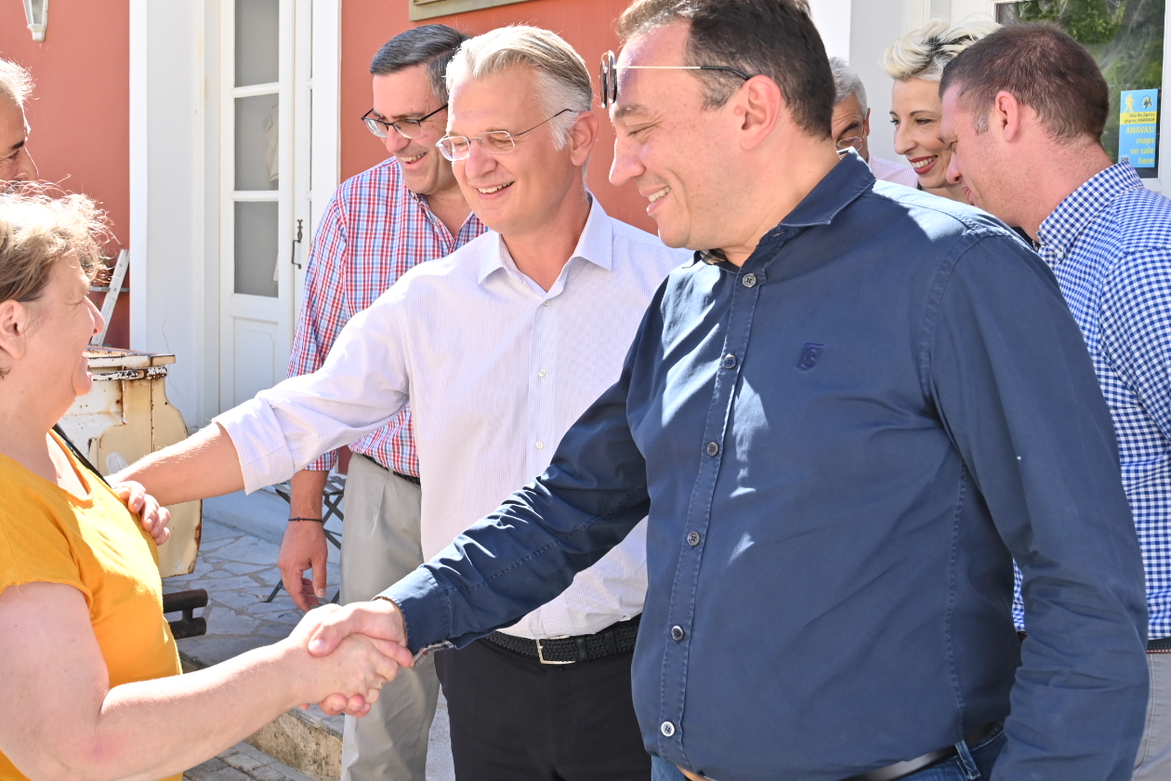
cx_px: 452
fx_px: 1464
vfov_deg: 29.8
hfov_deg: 43.3
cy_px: 311
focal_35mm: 45
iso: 560
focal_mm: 35
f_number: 9
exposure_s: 1/320
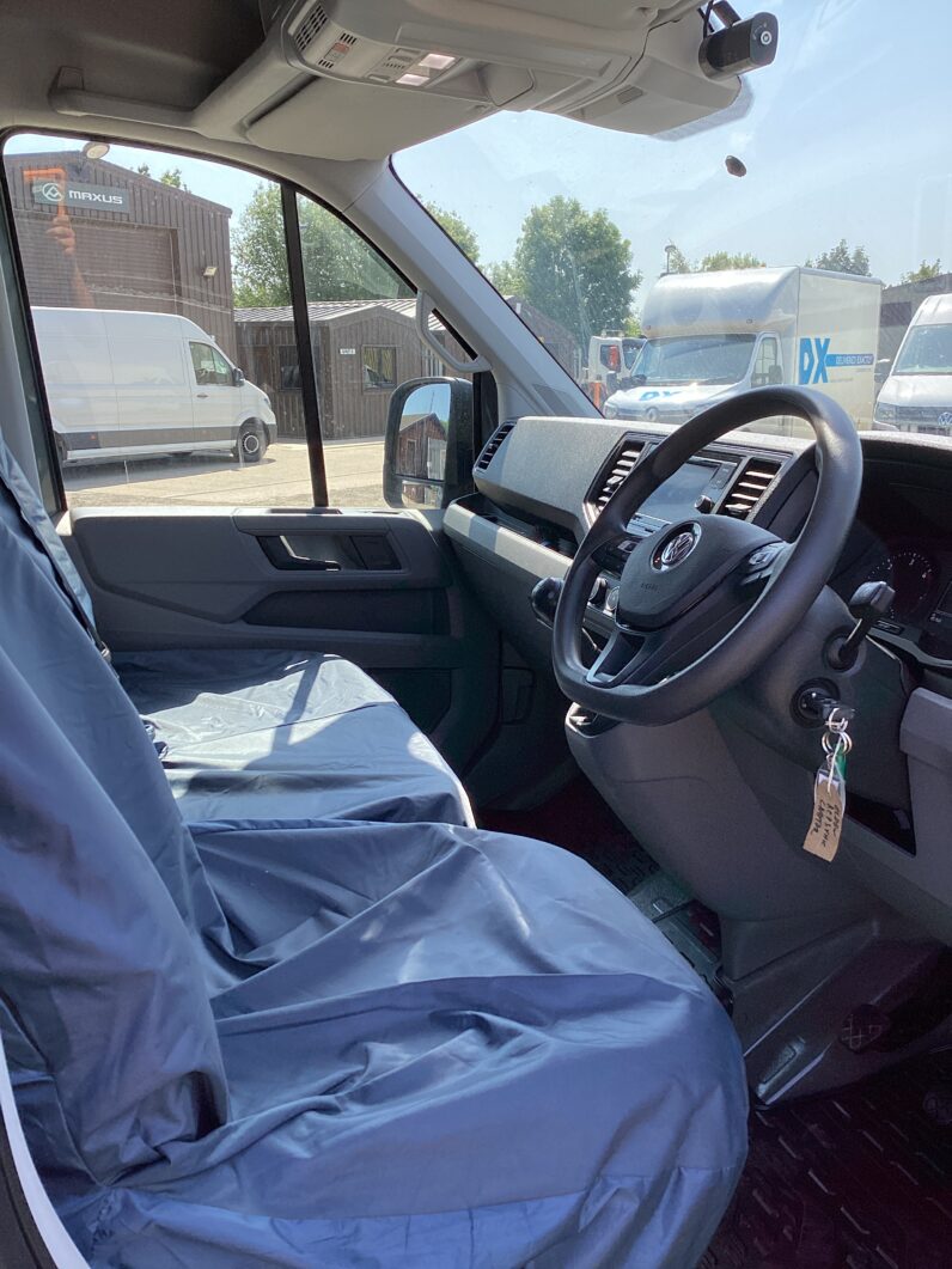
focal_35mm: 31
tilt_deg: -13.6
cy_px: 634
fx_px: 1137
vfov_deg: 58.3
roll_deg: +0.1
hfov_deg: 45.5
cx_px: 476
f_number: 2.4
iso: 25
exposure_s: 1/244
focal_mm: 3.3
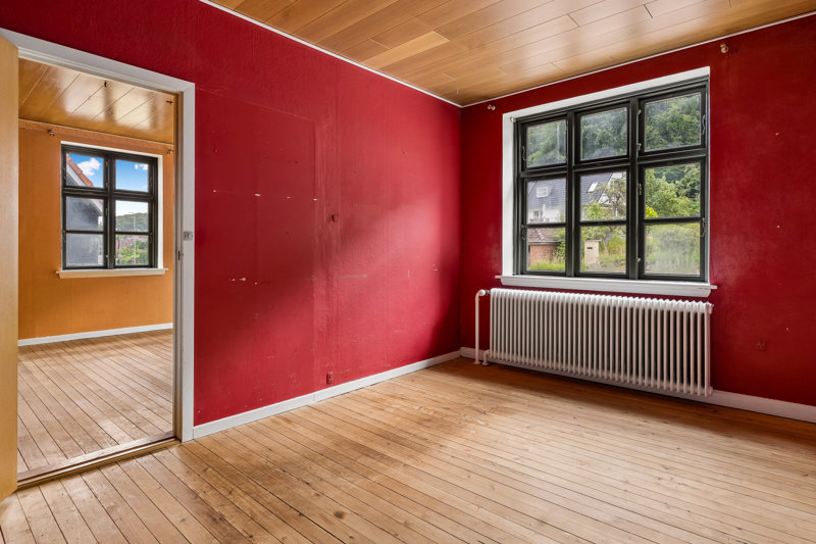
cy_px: 272
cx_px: 408
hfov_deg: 85.4
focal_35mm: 20
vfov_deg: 63.2
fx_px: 442
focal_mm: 19.5
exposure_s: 1/6
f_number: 8
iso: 200
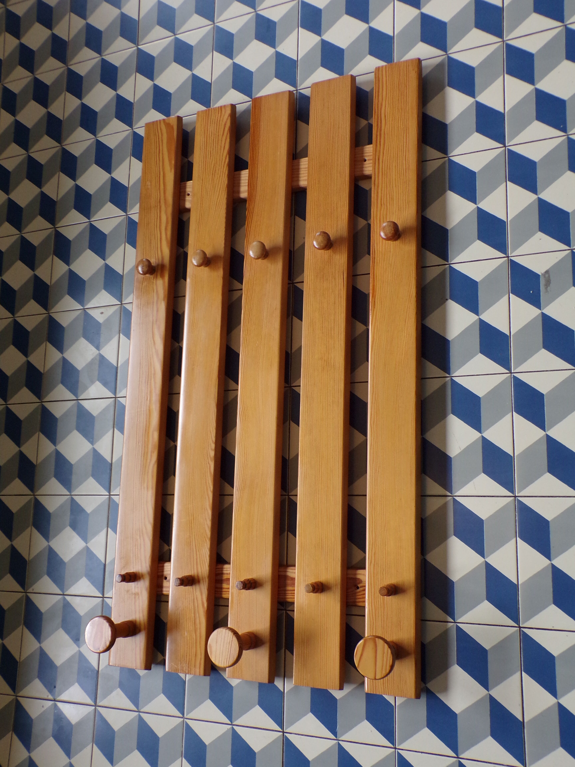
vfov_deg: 56.8
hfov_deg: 44.2
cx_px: 288
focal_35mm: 32
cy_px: 384
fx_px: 709
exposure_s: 1/25
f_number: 3.2
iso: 200
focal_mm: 5.8
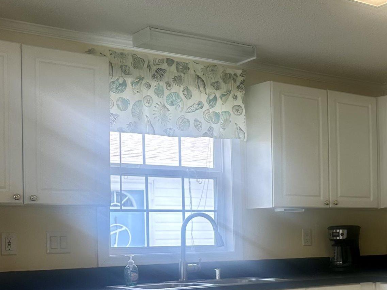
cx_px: 453
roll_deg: +0.6
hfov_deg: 26.8
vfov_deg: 22.3
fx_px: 727
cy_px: 233
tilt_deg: -0.5
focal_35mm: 65
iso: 80
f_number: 1.78
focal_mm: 6.86
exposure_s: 1/220
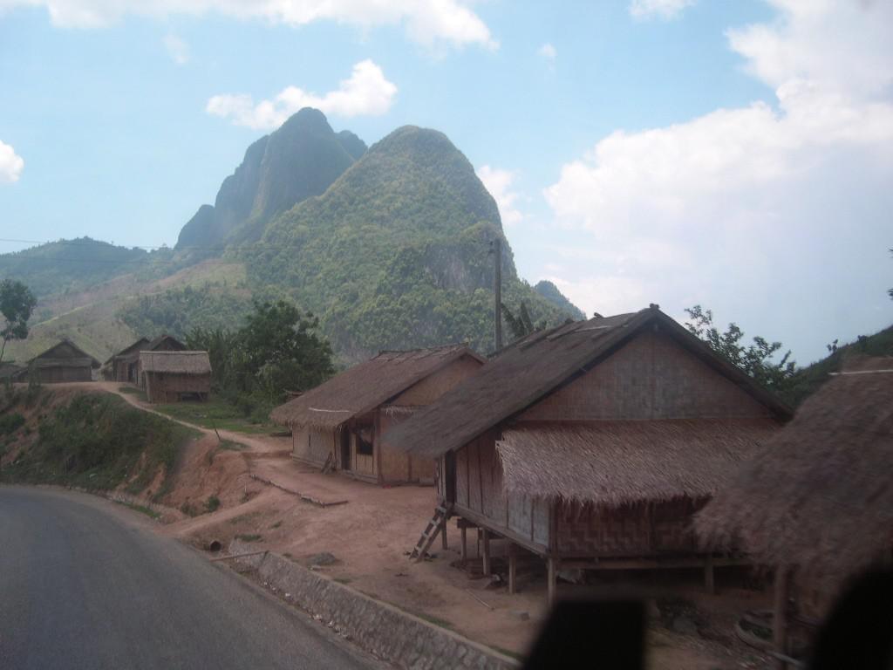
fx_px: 980
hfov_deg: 49.0
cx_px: 446
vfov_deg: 37.7
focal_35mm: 38
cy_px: 335
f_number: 2.8
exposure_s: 1/55.8
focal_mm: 8
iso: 100
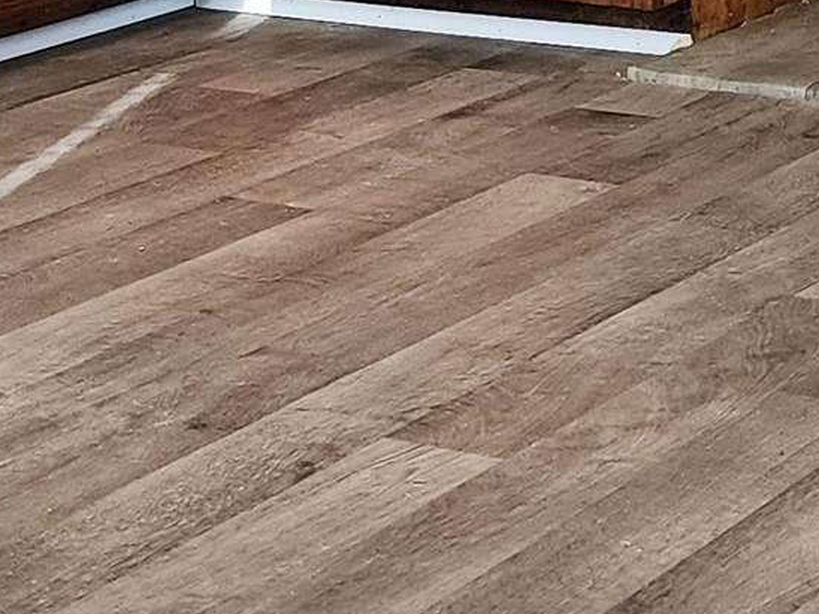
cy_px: -917
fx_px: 3052
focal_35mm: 129
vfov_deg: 9.9
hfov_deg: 14.8
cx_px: 943
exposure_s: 1/120
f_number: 1.8
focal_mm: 6.4
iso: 320
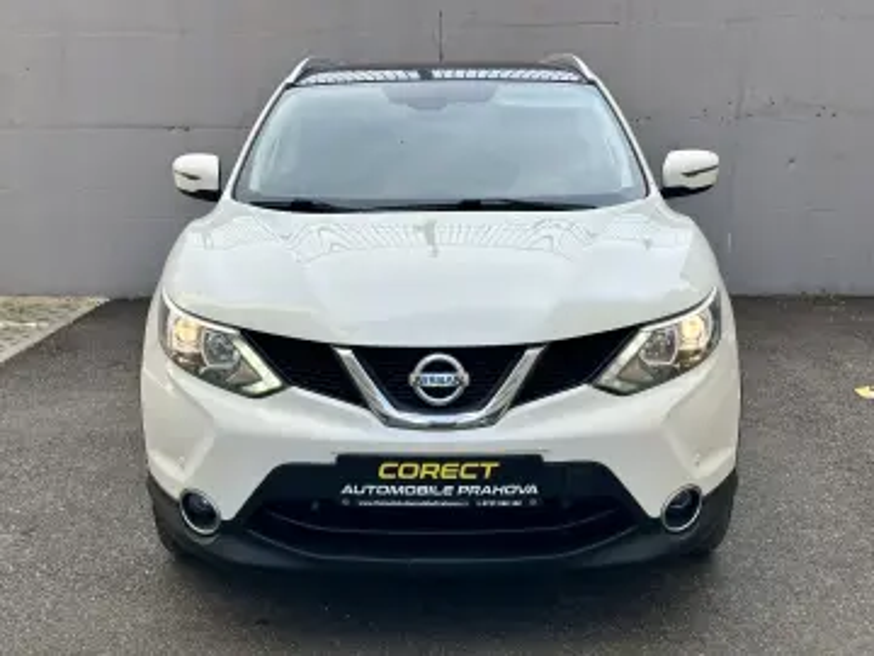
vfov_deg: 30.3
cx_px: 437
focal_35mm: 48
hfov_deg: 39.7
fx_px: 1212
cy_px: 328
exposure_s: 1/2203
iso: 64
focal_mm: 6.86
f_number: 1.78
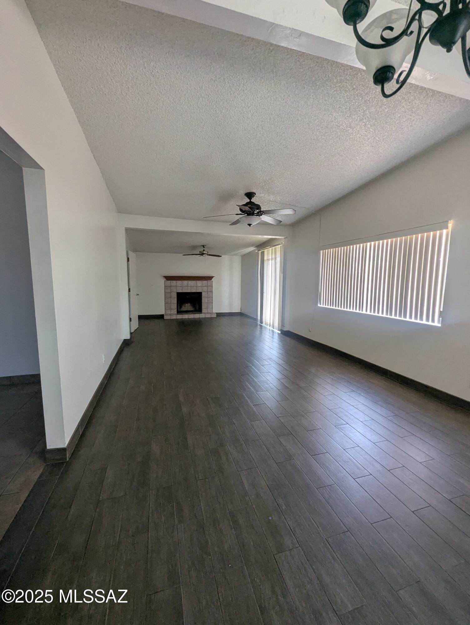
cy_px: 312
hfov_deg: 90.0
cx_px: 235
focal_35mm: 13
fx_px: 235
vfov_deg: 106.1
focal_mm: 1.95
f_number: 2.2
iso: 99
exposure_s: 1/56.1
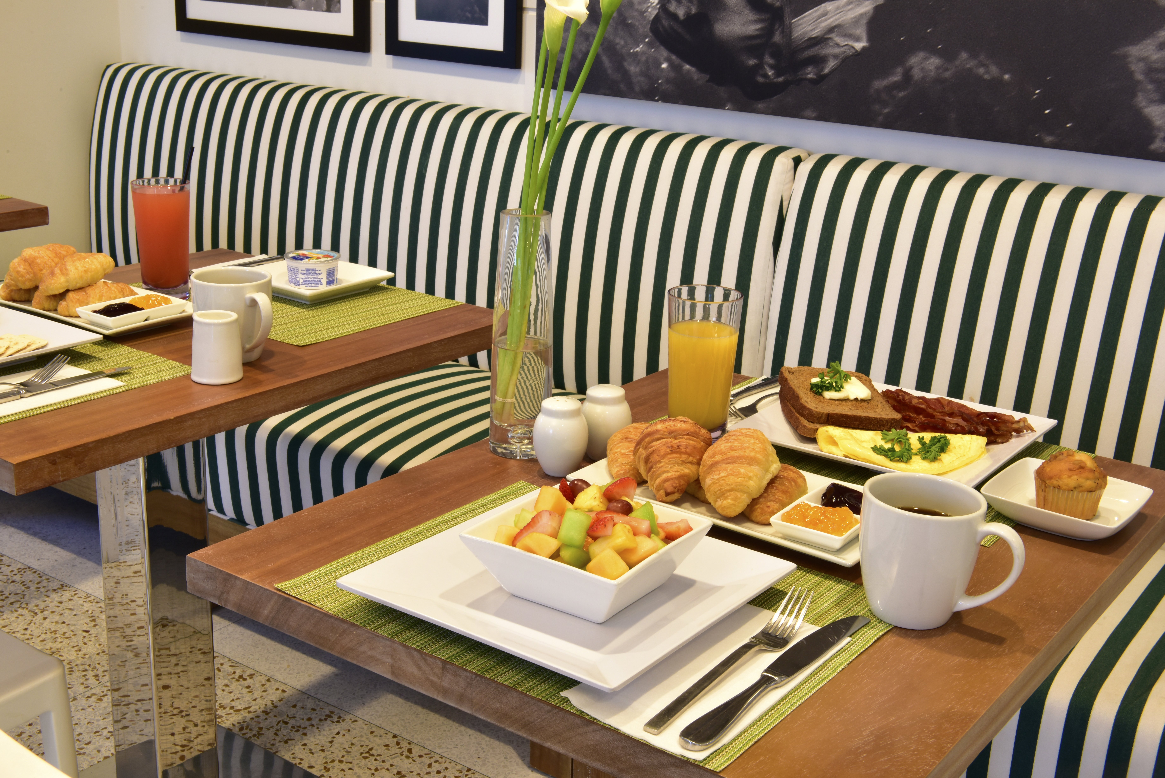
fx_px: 1424
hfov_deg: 44.5
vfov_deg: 30.5
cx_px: 582
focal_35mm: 44
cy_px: 389
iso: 400
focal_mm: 44
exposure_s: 5
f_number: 22
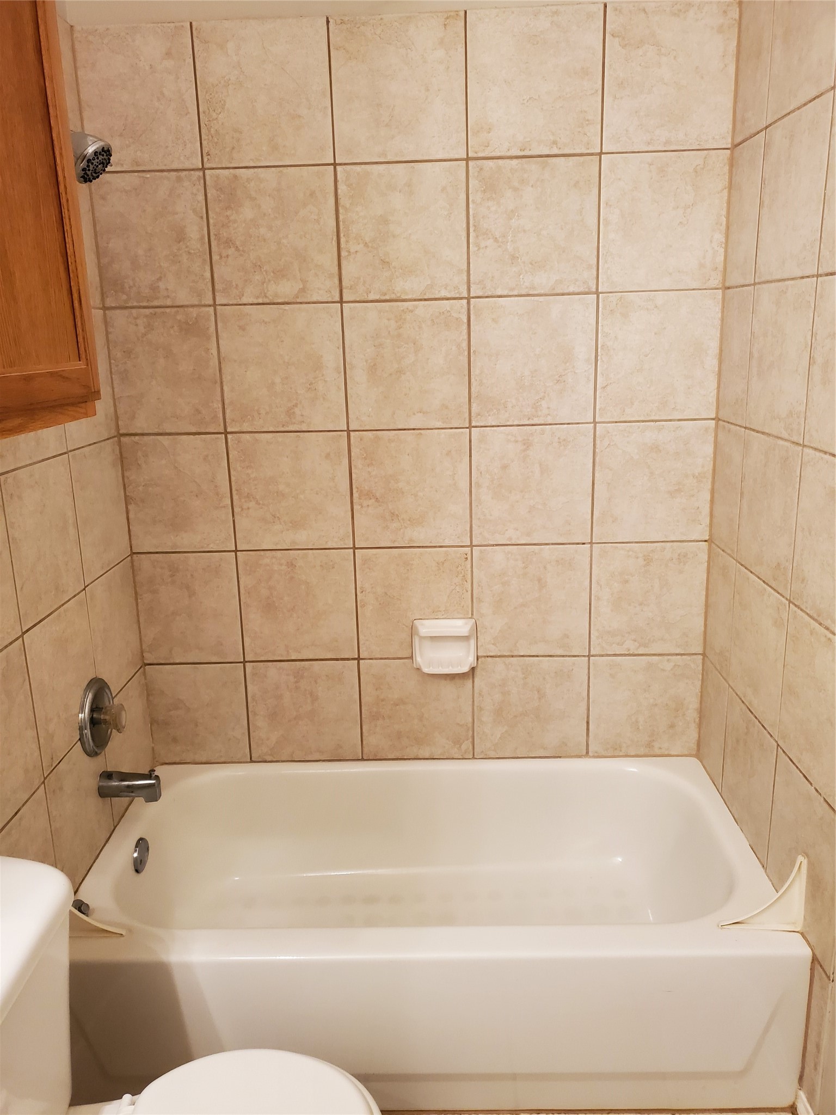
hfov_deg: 53.1
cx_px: 418
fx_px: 837
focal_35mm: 26
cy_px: 558
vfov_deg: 67.3
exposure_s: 1/40
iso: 250
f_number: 1.5
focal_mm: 4.3
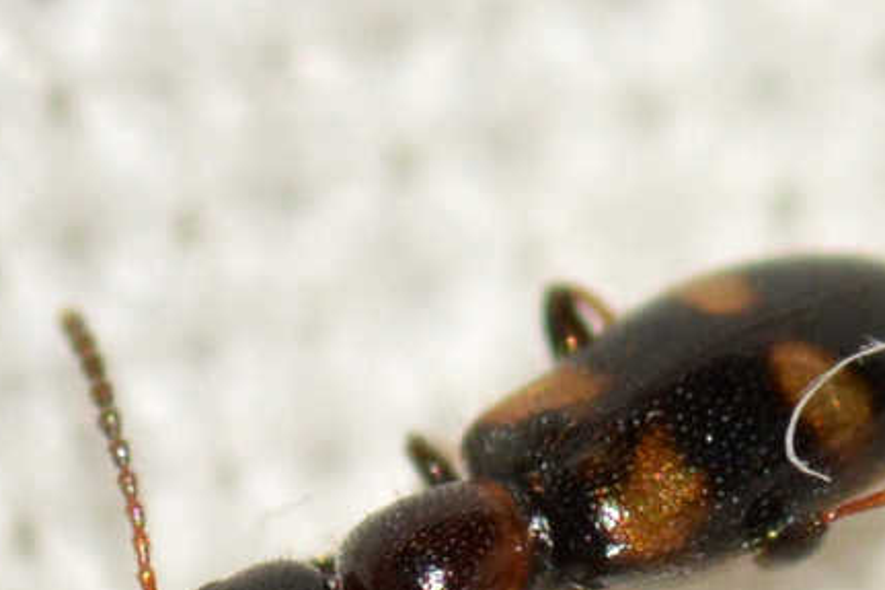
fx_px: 8207
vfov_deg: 4.1
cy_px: 555
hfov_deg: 6.2
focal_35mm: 334
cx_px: 561
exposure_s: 1/200
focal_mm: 100
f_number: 18
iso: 100
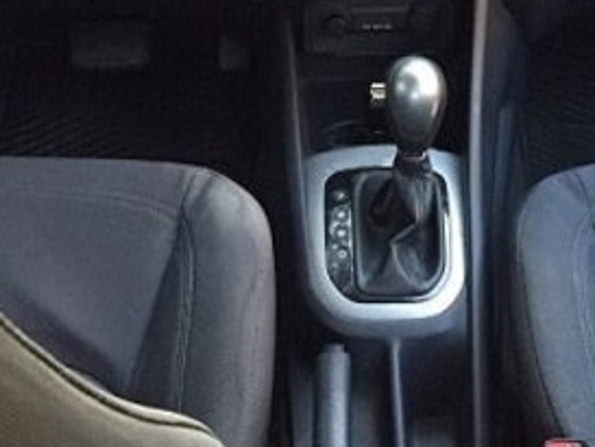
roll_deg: -2.8
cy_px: -49
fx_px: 1204
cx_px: 373
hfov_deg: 27.7
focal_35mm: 70
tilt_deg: -27.1
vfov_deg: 20.1
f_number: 2.2
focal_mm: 4.15
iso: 250
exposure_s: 1/33
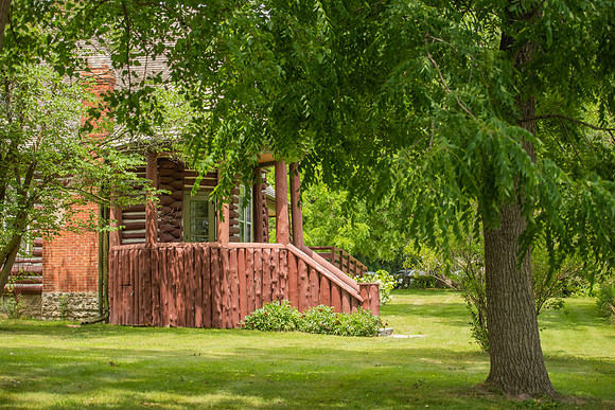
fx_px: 1221
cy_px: 205
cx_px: 308
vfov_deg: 19.1
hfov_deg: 28.3
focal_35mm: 71
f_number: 2.8
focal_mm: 70
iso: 160
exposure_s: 1/1250
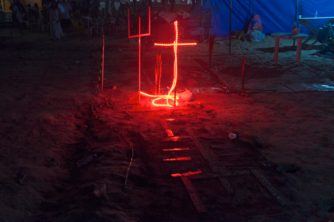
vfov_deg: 36.8
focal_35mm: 36
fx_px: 334
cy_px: 111
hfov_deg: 53.2
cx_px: 167
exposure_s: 1/15
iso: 1600
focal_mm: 24
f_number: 5.6
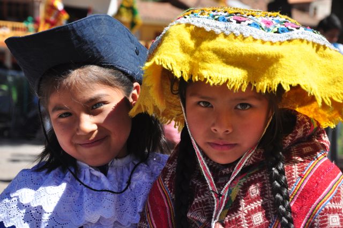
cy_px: 114
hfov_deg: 21.9
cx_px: 172
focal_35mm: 93
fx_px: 885
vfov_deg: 14.7
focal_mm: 62
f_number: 7.1
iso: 400
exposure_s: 1/800
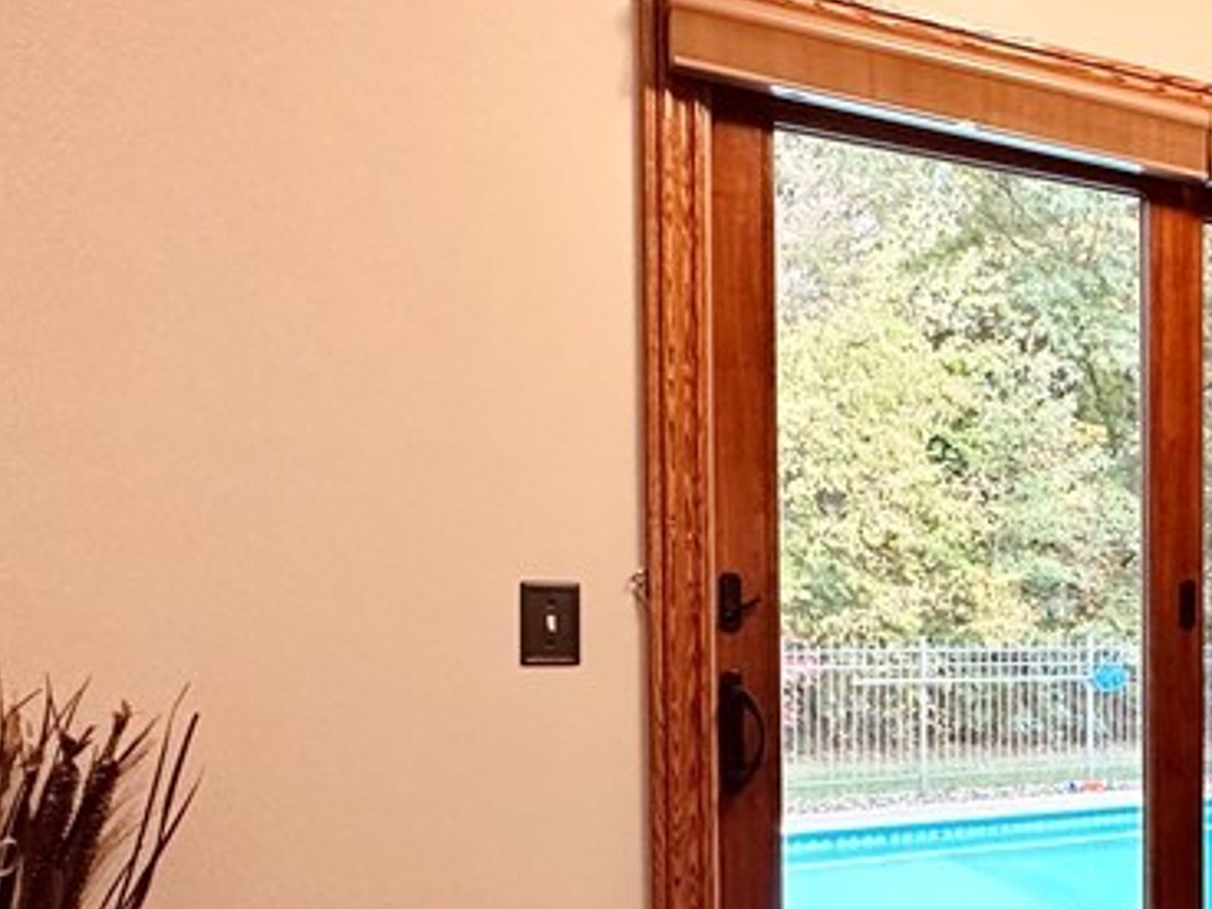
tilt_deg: -2.9
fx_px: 1365
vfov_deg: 36.1
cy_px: 665
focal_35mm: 39
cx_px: 1255
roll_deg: +0.0
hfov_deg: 40.8
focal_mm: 2.22
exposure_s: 1/120
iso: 250
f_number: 2.2
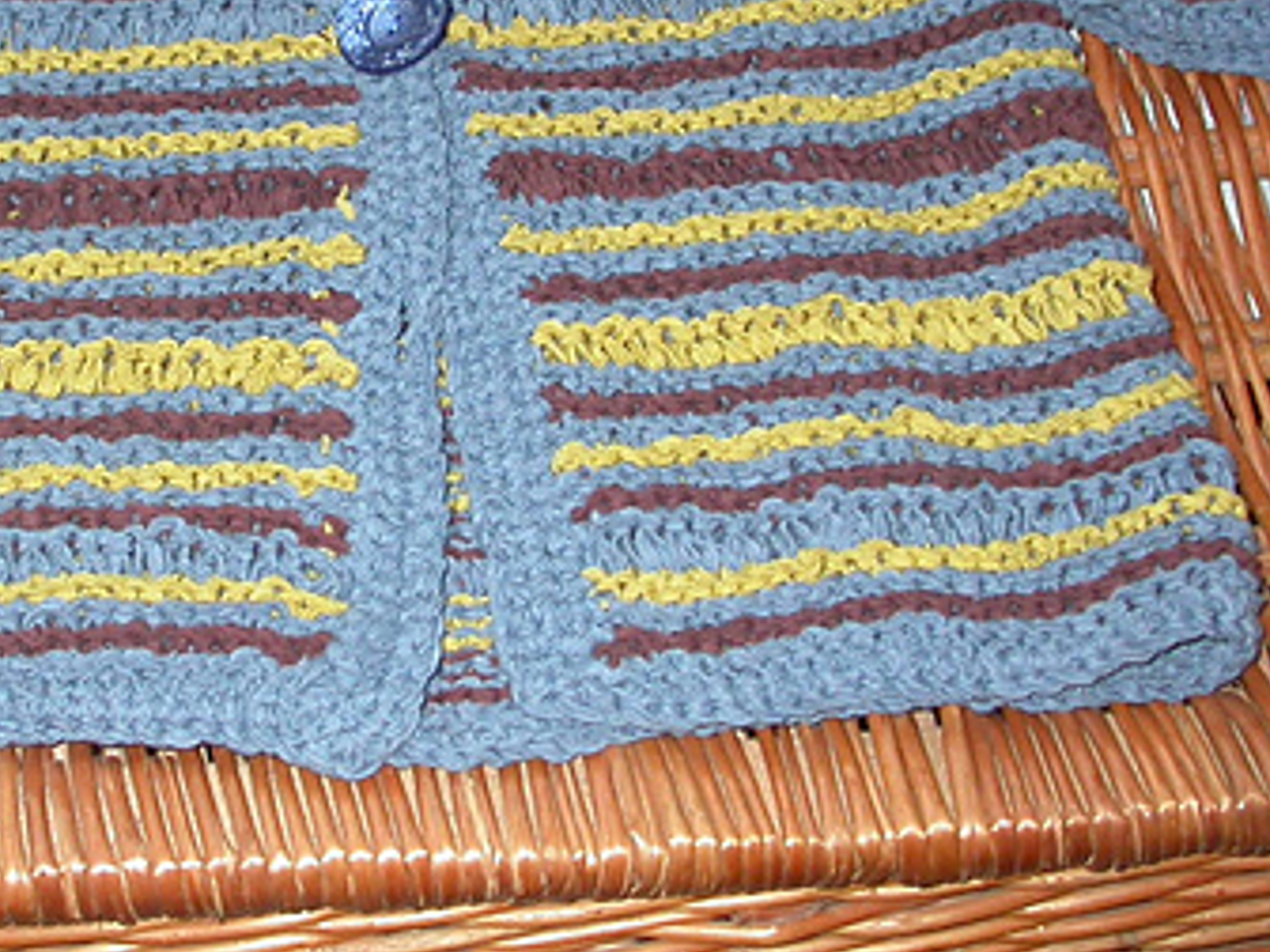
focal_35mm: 80
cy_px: 117
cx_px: 363
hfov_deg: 24.2
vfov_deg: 18.2
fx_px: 2935
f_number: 2.7
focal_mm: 8.7
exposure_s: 1/60
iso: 100
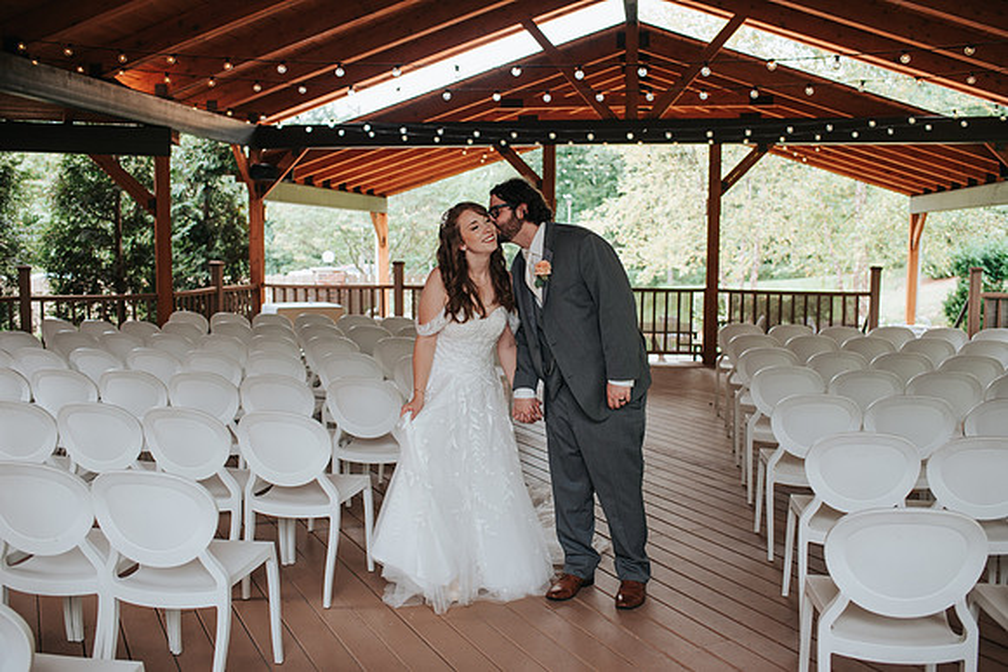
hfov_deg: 54.4
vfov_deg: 37.9
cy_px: 336
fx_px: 980
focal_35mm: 35
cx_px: 504
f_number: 3.2
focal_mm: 35
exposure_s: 1/200
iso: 360
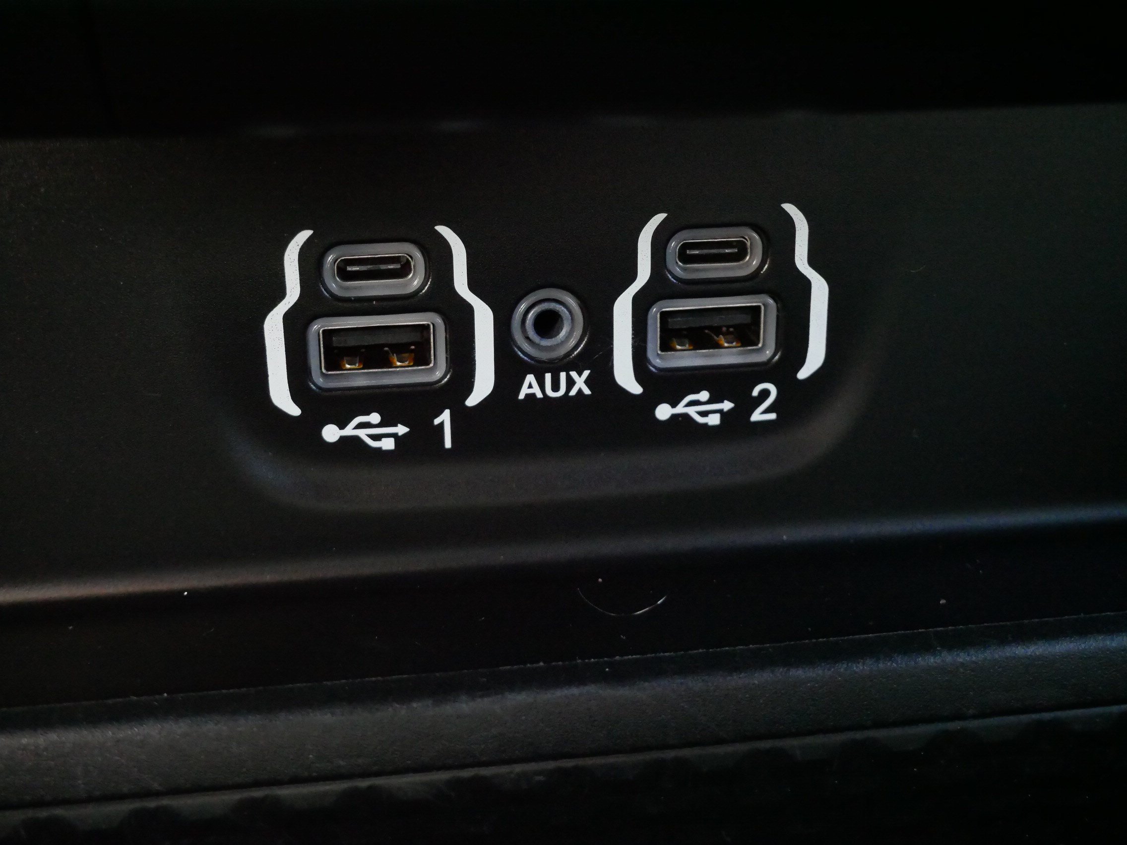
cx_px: 564
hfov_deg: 38.2
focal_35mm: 50
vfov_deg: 29.1
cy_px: 422
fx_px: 1628
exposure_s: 1/200
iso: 6400
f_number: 6.3
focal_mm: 25
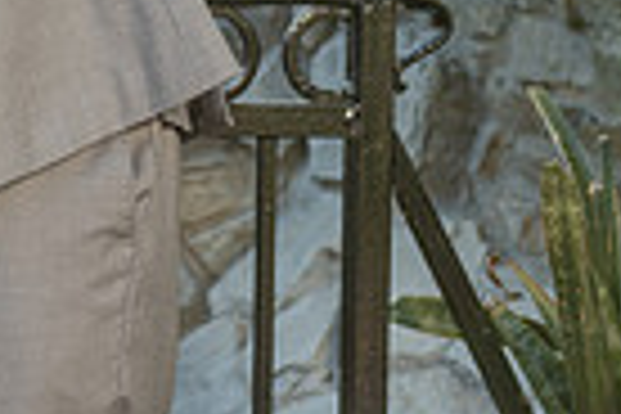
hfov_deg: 9.3
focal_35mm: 210
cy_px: -245
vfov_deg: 6.4
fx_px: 3622
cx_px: -558
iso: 100
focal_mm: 50
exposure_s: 1/250
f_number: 4
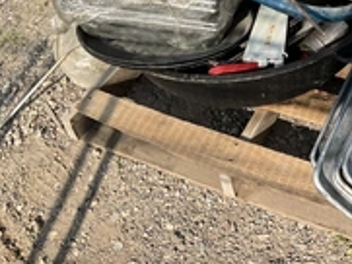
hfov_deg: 28.2
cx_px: 362
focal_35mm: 64
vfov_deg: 22.1
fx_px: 651
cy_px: 2
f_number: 1.8
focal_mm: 3
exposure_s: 1/912
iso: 25
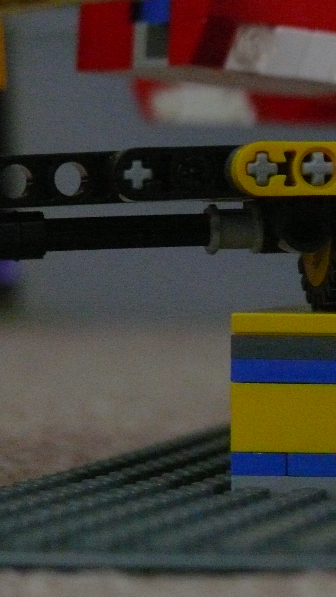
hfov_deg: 6.1
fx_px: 3136
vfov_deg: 10.9
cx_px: 407
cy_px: 289
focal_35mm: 198
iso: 800
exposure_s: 1/8
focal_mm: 25.2
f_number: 3.6
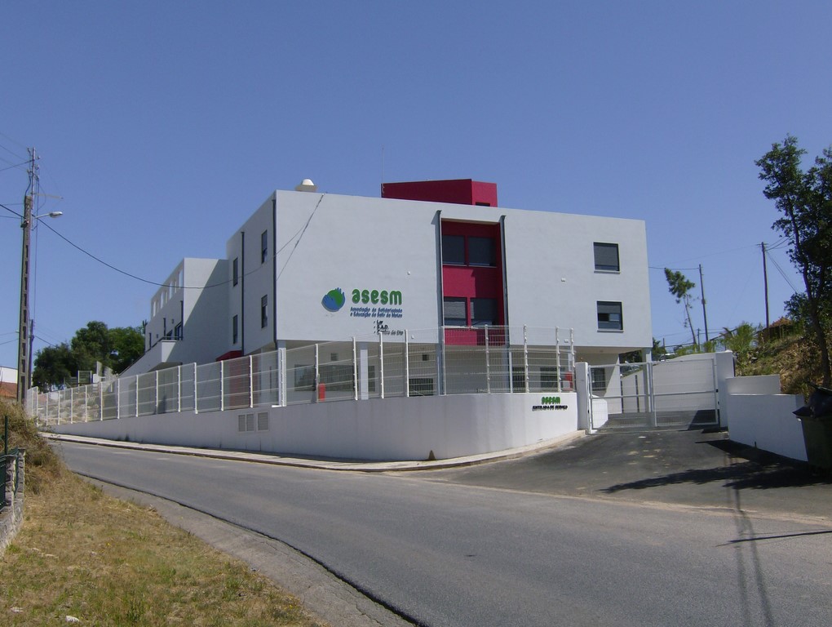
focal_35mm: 38
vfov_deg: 37.8
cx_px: 416
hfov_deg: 48.9
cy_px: 314
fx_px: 915
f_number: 4.8
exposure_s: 1/1202
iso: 100
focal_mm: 6.4
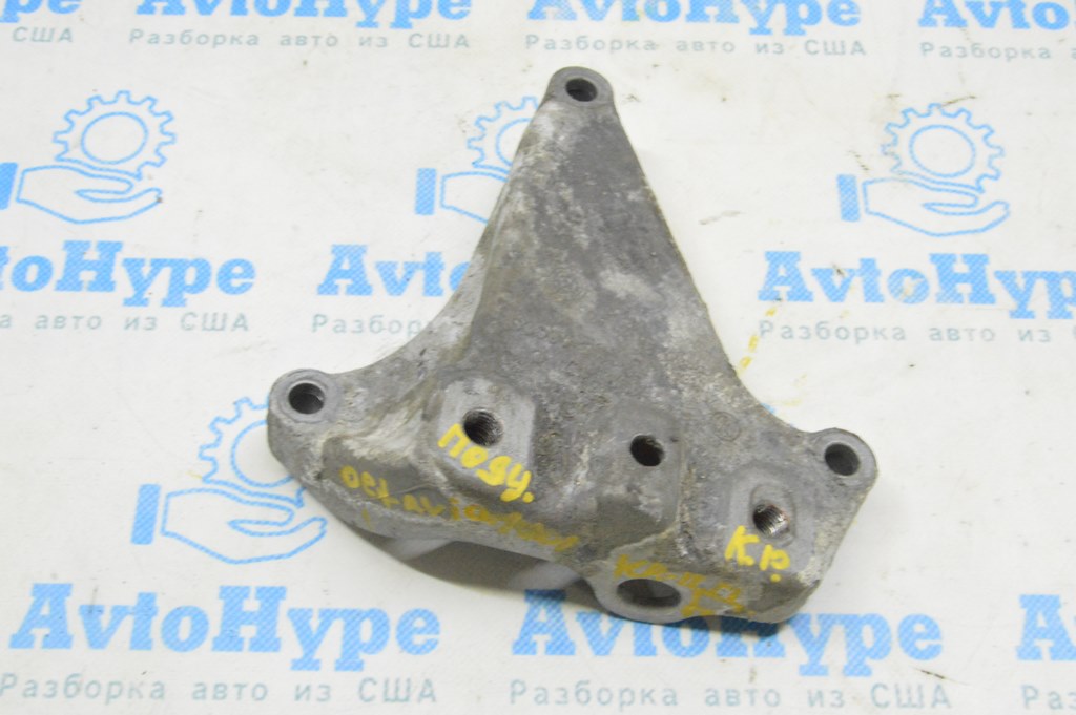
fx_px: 1433
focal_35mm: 48
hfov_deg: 41.1
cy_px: 358
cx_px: 538
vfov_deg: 28.0
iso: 6400
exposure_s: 1/15
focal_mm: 32
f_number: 20
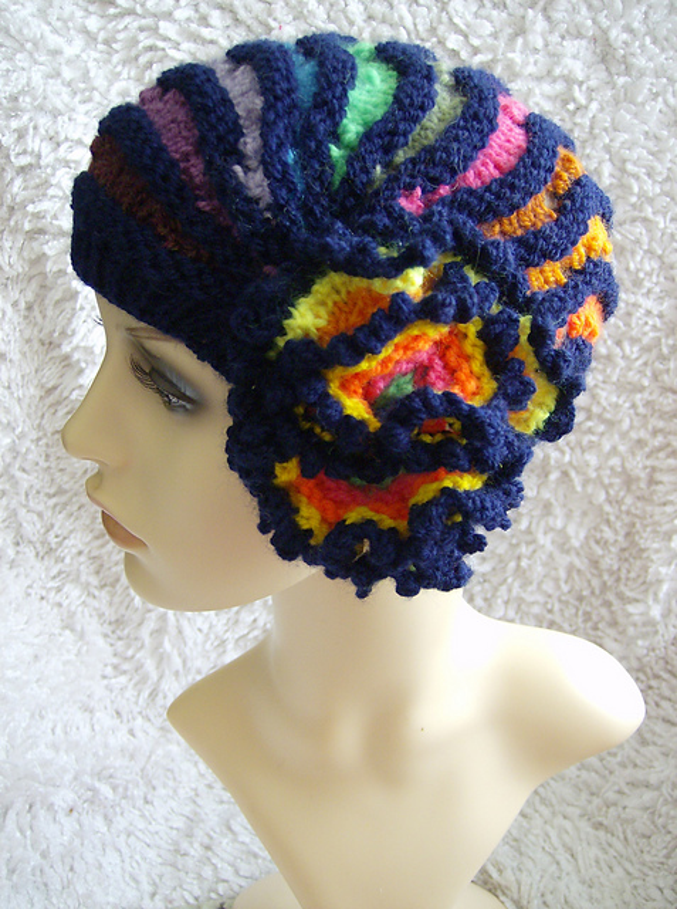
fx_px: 943
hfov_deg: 39.5
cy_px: 454
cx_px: 338
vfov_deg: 51.5
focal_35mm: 36
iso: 190
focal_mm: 6
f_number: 2.8
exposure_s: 1/64
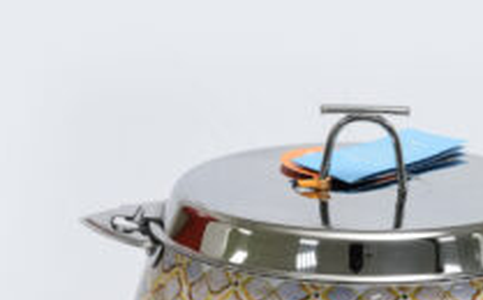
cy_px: 197
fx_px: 1932
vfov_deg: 8.9
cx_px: 374
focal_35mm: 147
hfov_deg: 14.2
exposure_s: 1/160
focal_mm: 70
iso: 6400
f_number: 16
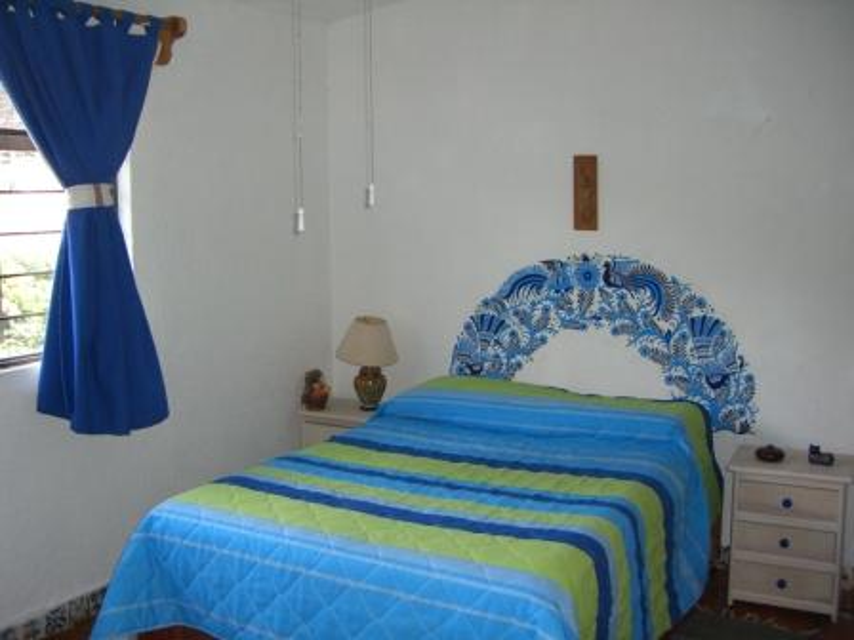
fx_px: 937
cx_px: 427
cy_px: 320
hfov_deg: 49.0
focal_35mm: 38
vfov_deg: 37.7
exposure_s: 1/60
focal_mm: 6.2
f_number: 2.7
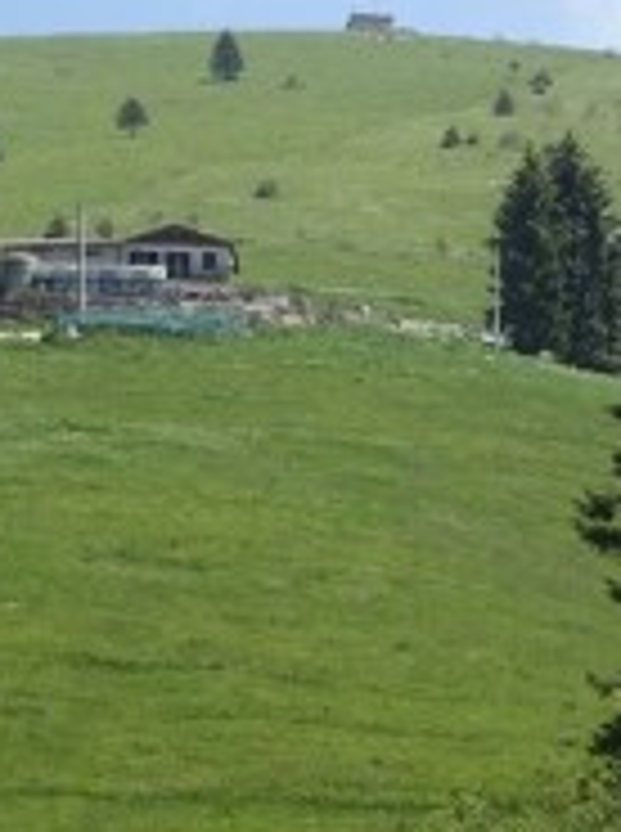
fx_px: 4128
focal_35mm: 172
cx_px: 450
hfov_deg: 8.6
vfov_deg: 11.5
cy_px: 515
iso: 125
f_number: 5.6
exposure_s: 1/400
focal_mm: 17.49
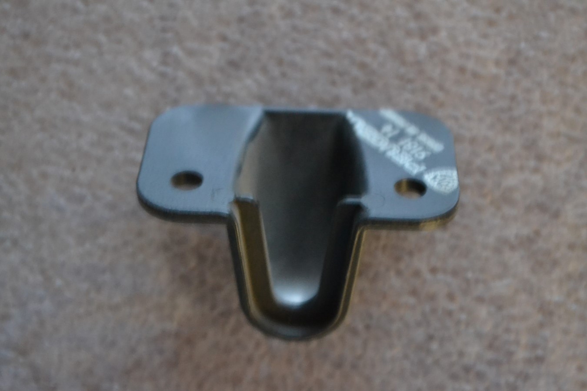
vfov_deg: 18.2
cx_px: 294
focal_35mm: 75
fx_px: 1223
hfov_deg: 27.0
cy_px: 196
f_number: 5.6
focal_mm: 50
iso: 3200
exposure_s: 1/5
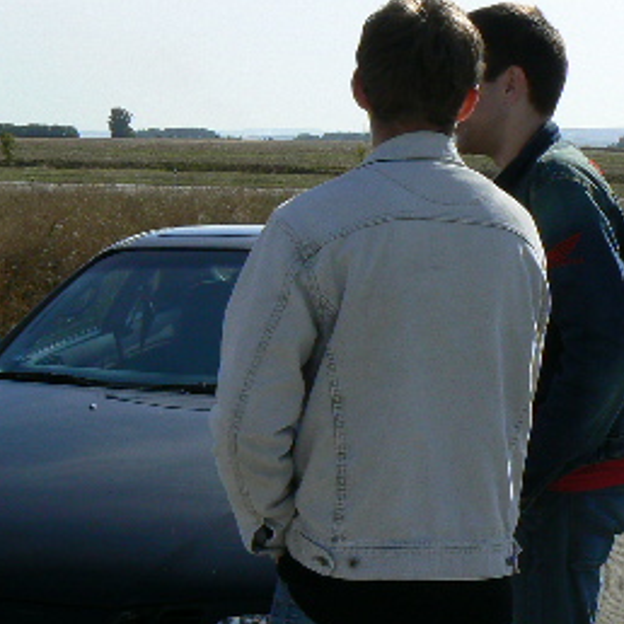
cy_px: 341
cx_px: 353
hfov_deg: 21.9
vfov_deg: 21.9
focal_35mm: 79
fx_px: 1611
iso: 80
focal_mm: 6
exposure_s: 1/400
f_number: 8
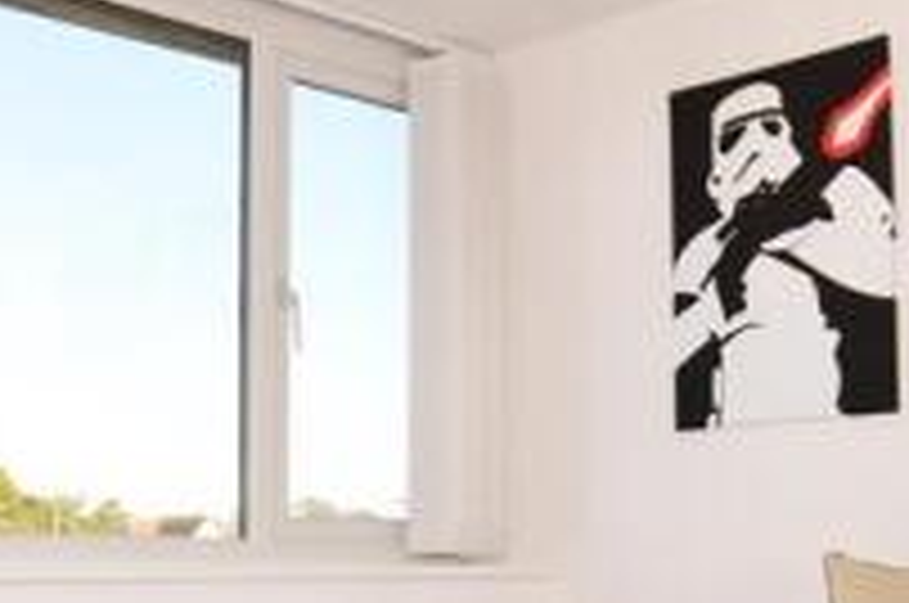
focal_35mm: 54
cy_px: 641
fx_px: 1352
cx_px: 459
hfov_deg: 37.2
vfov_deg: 23.8
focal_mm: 11
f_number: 6.3
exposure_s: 1/160
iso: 200
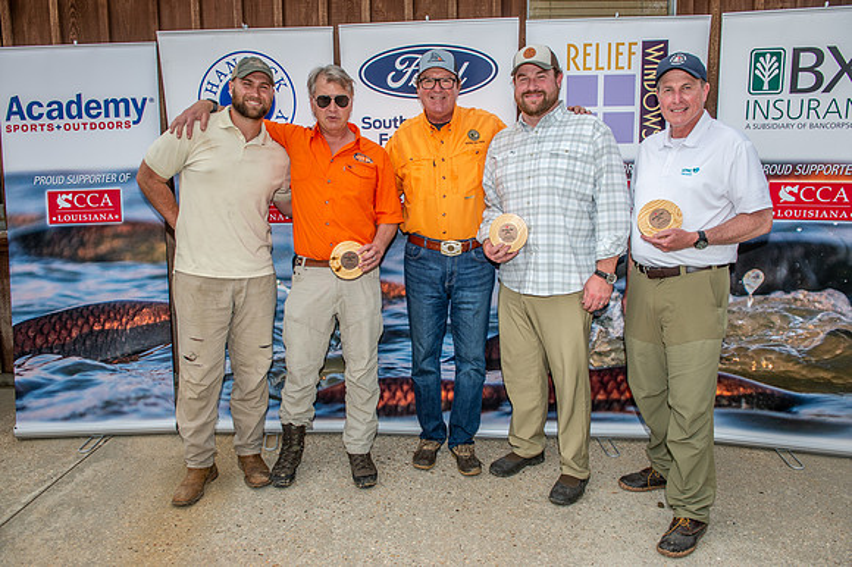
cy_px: 284
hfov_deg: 67.4
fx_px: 639
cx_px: 426
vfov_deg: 47.9
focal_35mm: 27
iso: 160
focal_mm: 27
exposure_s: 1/200
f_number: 6.3
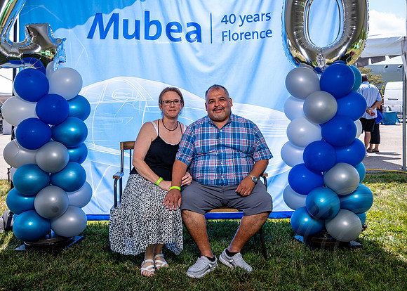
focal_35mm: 38
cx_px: 189
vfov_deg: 36.7
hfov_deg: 49.8
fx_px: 438
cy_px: 131
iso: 200
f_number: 5.6
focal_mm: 32
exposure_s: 1/250
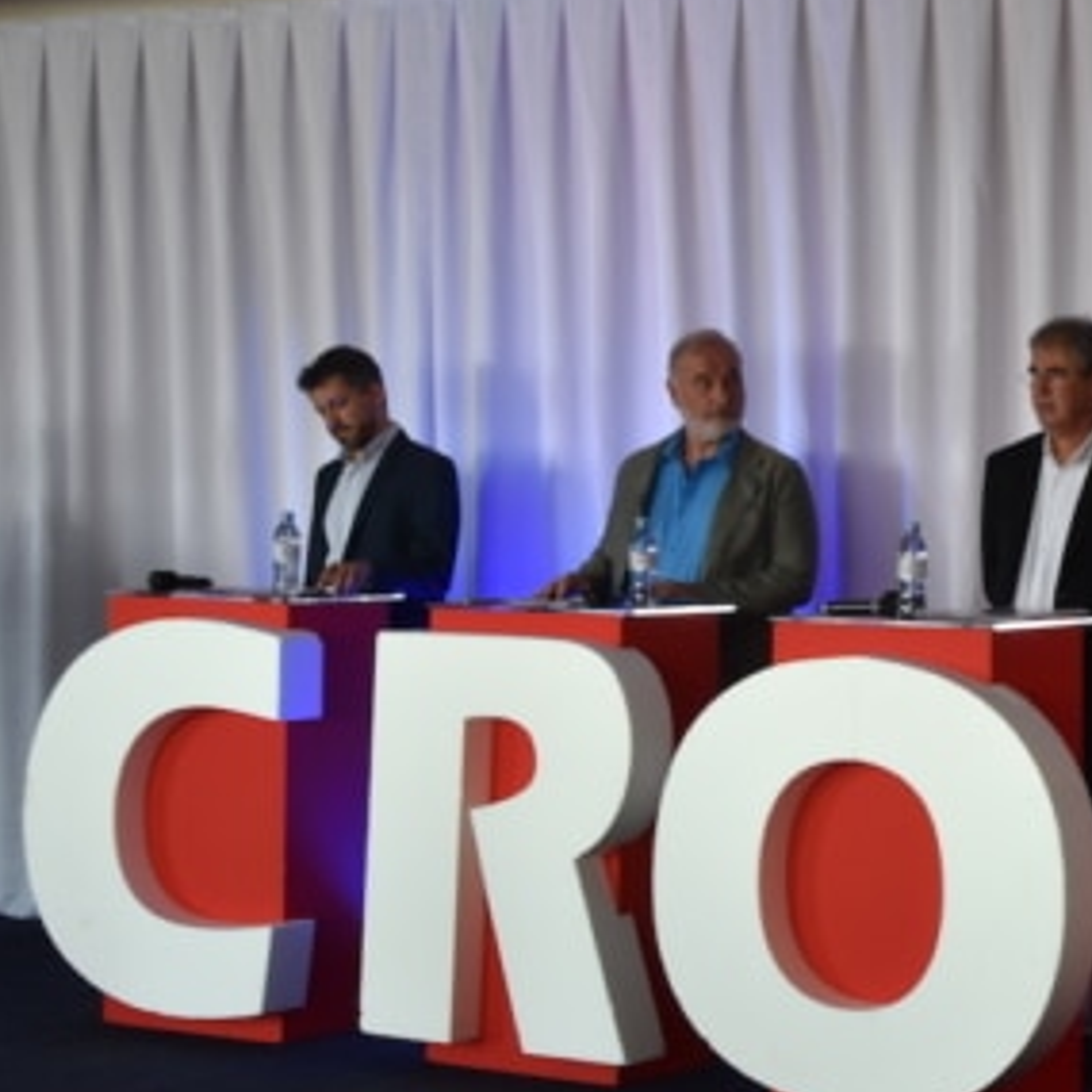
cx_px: 1069
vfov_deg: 20.2
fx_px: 3069
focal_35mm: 86
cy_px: 582
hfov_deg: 19.6
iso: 800
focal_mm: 32
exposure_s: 1/125
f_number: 4
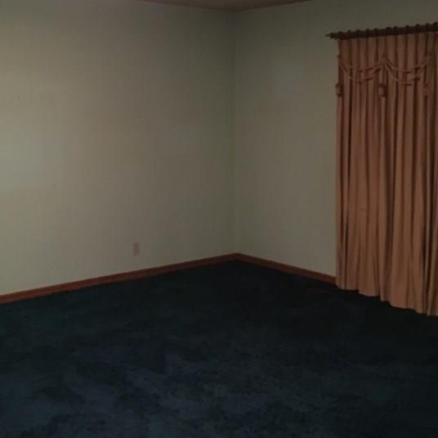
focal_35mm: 49
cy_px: 171
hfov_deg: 34.6
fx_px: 701
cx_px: 255
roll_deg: -0.4
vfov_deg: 34.5
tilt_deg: -5.3
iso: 500
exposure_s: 1/15
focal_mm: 4.15
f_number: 2.2
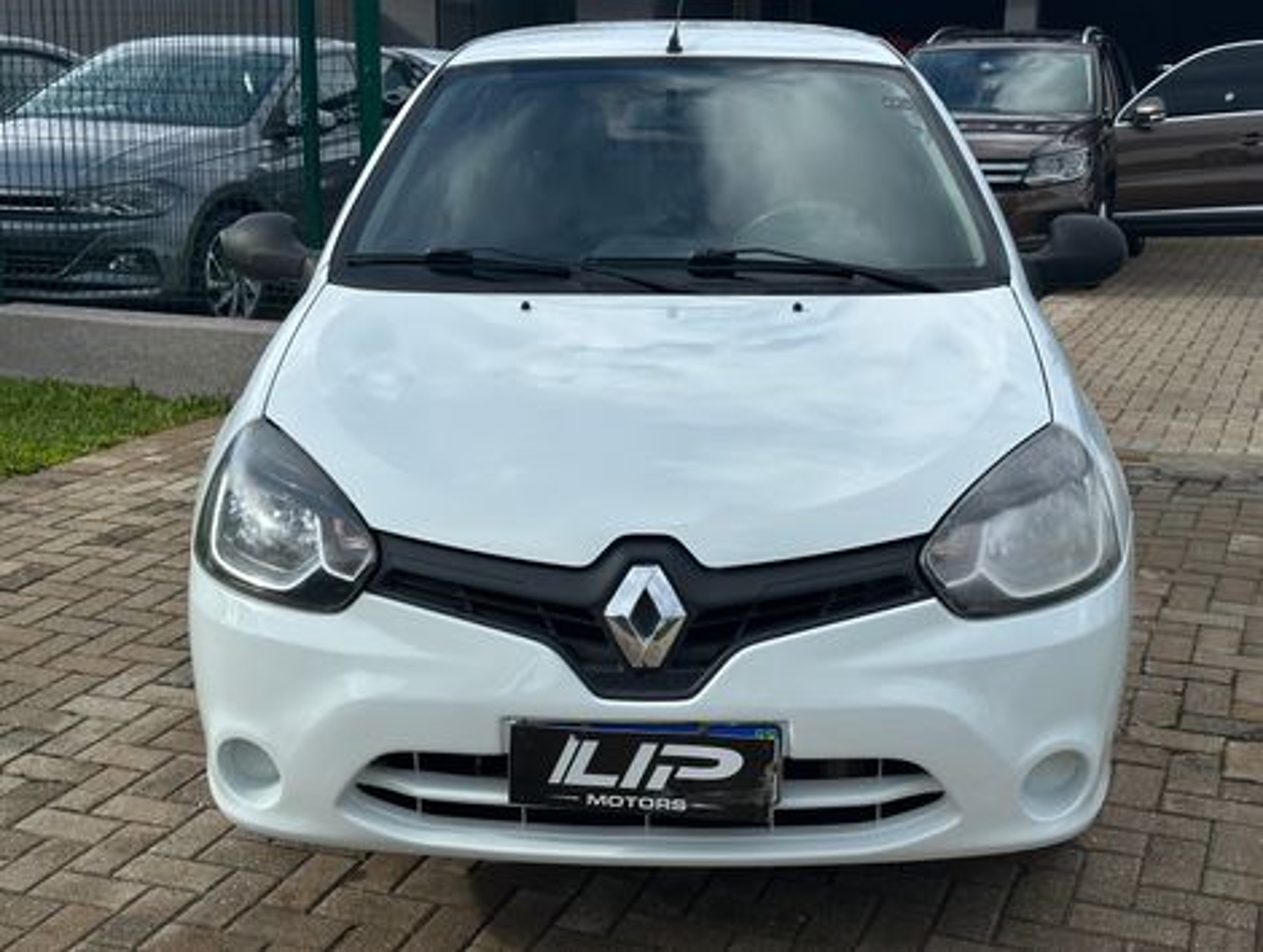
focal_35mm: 48
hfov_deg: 39.6
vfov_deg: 30.3
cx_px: 632
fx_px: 1754
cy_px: 476
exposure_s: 1/3155
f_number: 1.78
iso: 64
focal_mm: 6.86
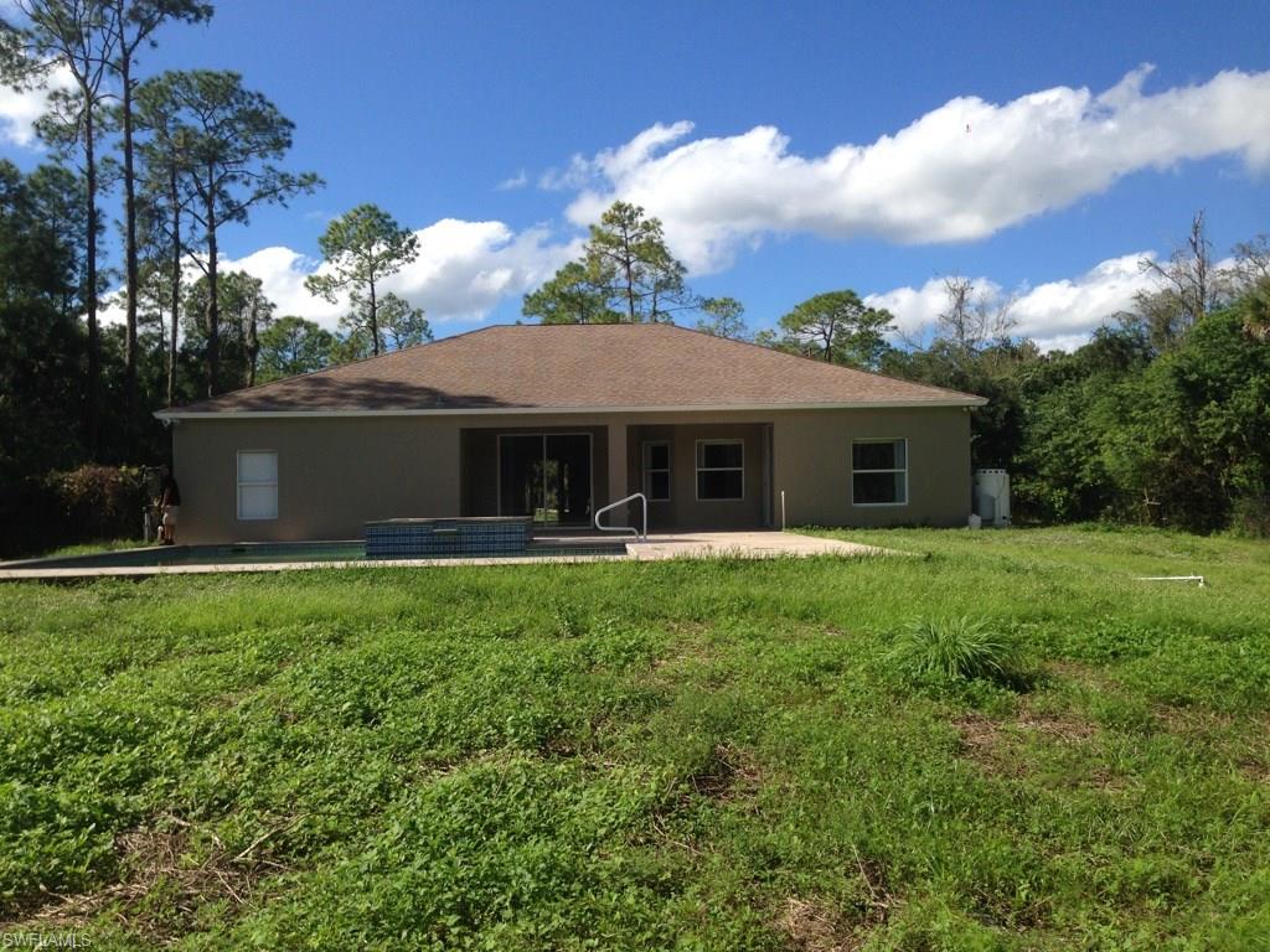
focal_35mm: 33
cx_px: 635
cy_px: 476
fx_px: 1211
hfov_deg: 55.4
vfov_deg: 42.9
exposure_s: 1/1550
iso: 50
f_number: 2.4
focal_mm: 4.12
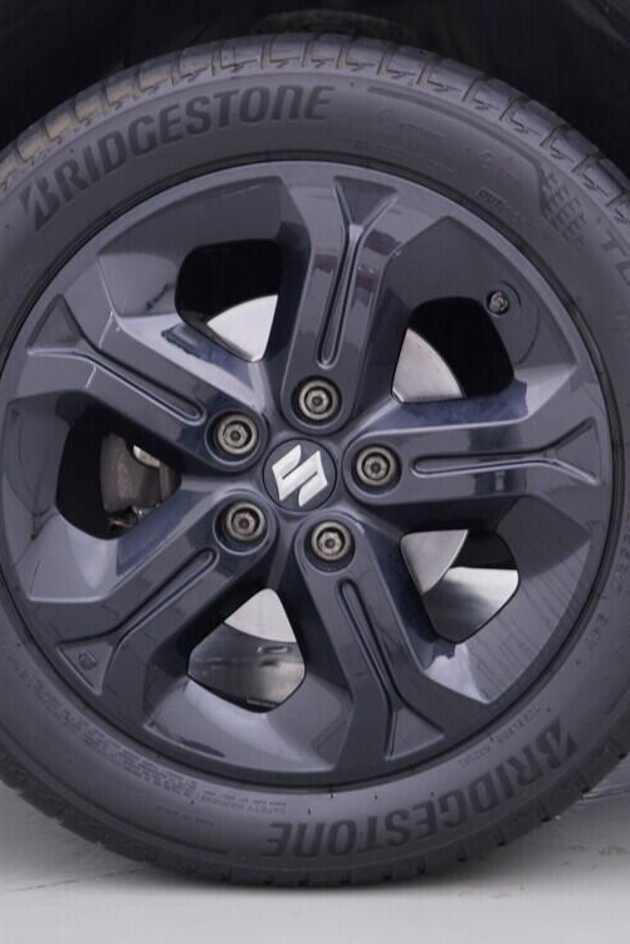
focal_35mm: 69
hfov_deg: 19.7
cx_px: 387
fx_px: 1810
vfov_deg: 29.2
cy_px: 410
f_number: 2.8
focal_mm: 24
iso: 125
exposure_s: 1/40
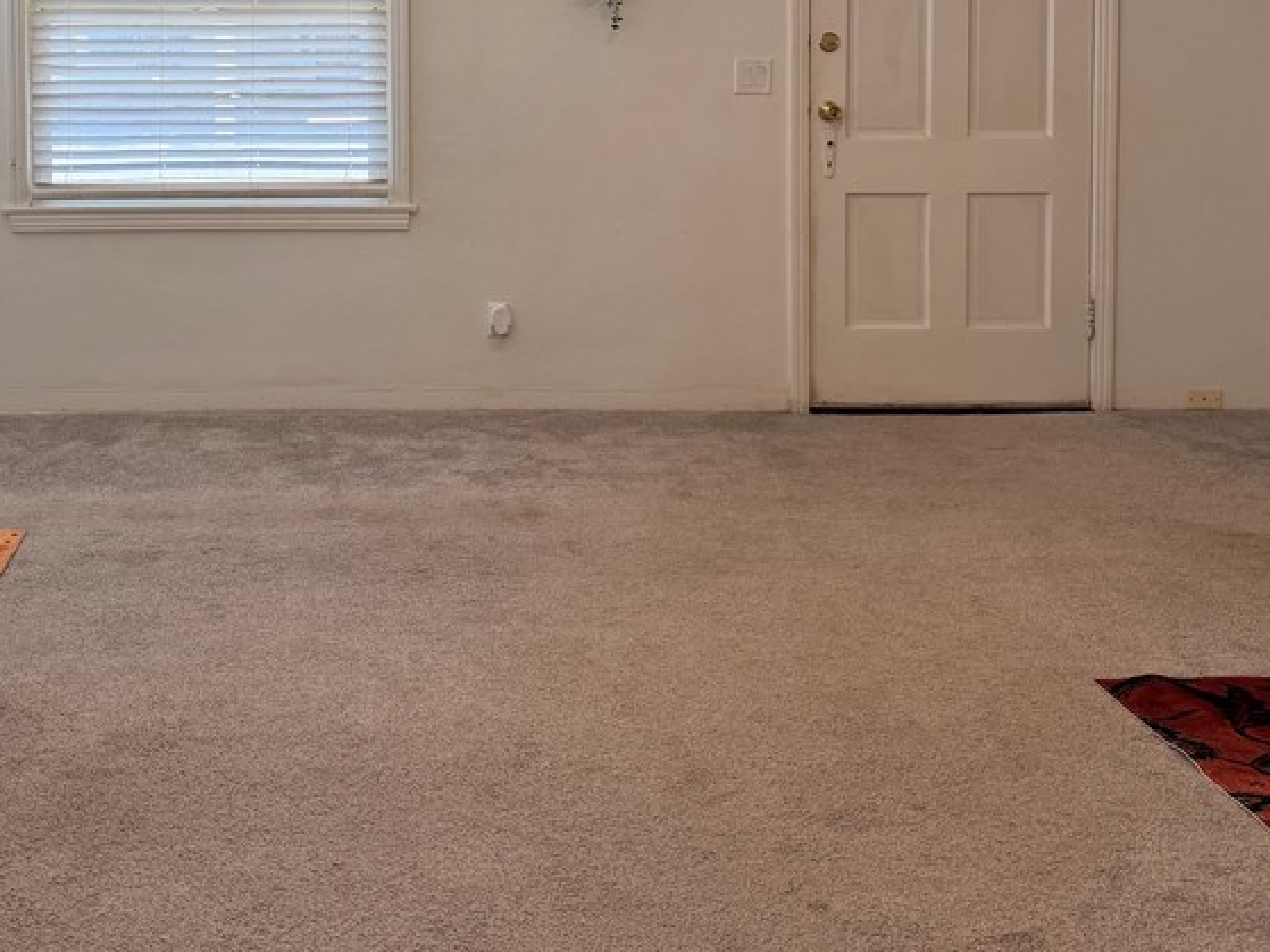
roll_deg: +1.5
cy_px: 89
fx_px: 1614
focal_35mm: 44
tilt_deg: -3.2
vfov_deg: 31.3
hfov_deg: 41.7
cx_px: 316
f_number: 1.78
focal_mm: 6.76
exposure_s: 1/130
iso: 125
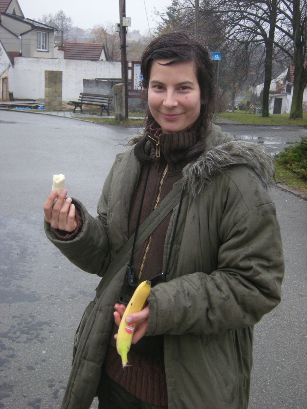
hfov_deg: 32.2
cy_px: 204
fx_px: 532
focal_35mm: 45
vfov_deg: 42.1
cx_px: 154
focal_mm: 7.5
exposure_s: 1/54.2
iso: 181
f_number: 3.5
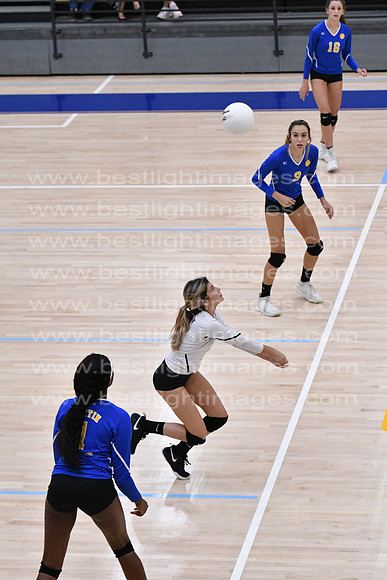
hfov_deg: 9.6
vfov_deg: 14.4
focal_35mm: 142
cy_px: 290
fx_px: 2296
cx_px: 194
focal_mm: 95
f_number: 3.2
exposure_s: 1/1250
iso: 6400
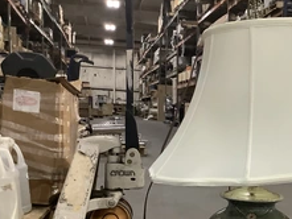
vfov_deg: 25.5
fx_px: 473
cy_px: 185
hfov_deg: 33.0
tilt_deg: -10.5
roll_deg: -2.4
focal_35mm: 56
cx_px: 247
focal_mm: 3.3
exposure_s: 1/40
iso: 250
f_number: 2.4
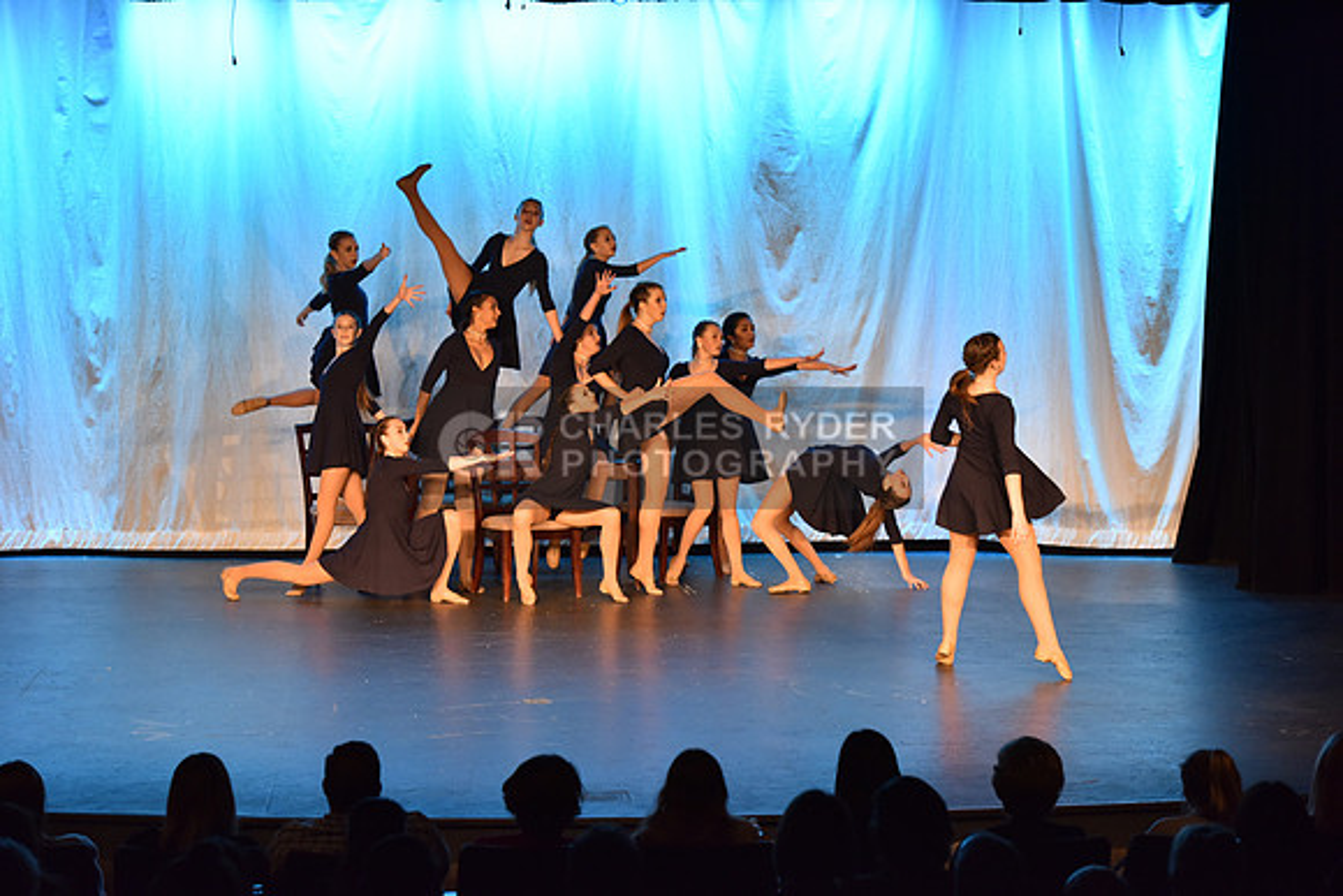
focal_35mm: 100
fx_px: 3731
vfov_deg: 13.7
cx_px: 672
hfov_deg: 20.4
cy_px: 448
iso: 2000
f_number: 4
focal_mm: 100
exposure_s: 1/160
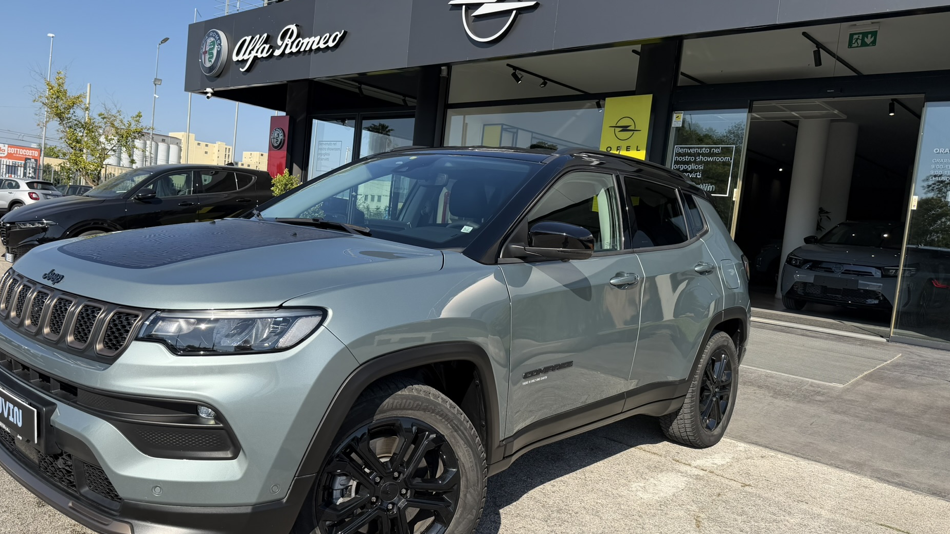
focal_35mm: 29
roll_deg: -3.9
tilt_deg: -4.0
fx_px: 731
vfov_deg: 40.2
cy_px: 275
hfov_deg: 66.0
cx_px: 436
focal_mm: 6.76
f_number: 1.78
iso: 80
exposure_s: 1/3584
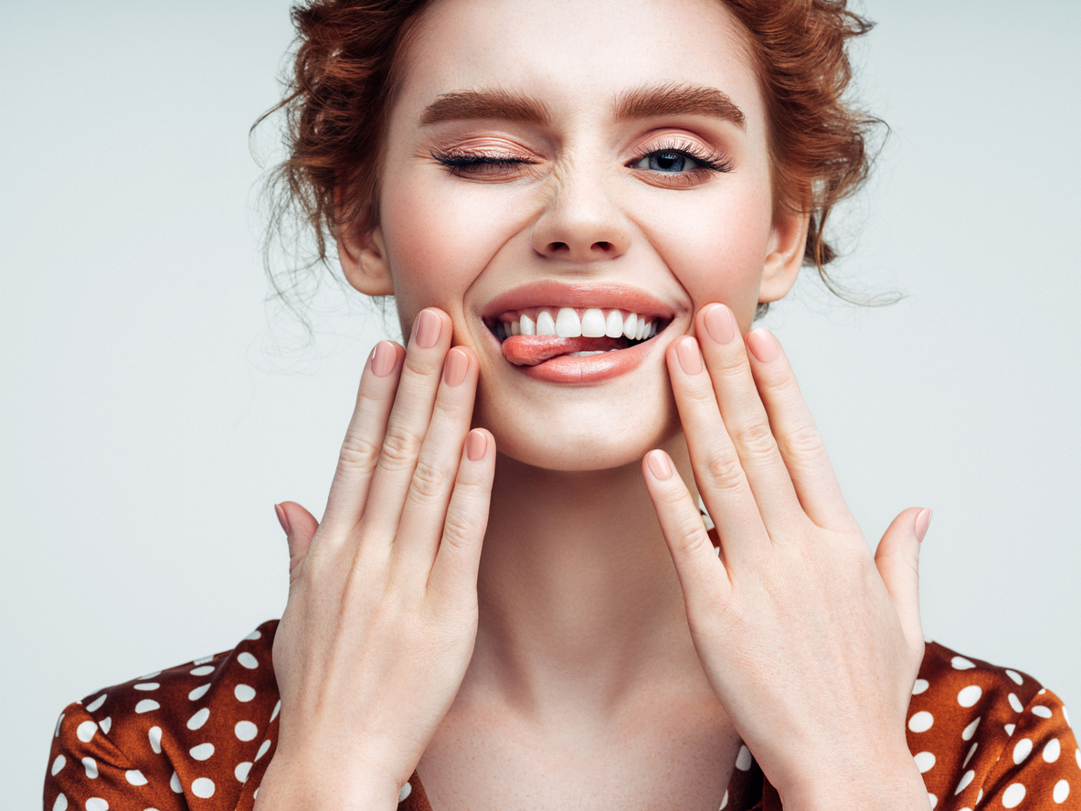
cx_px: 540
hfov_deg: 20.7
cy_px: 406
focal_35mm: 95
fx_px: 2966
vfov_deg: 15.6
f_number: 18
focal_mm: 120
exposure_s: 1/125
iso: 100
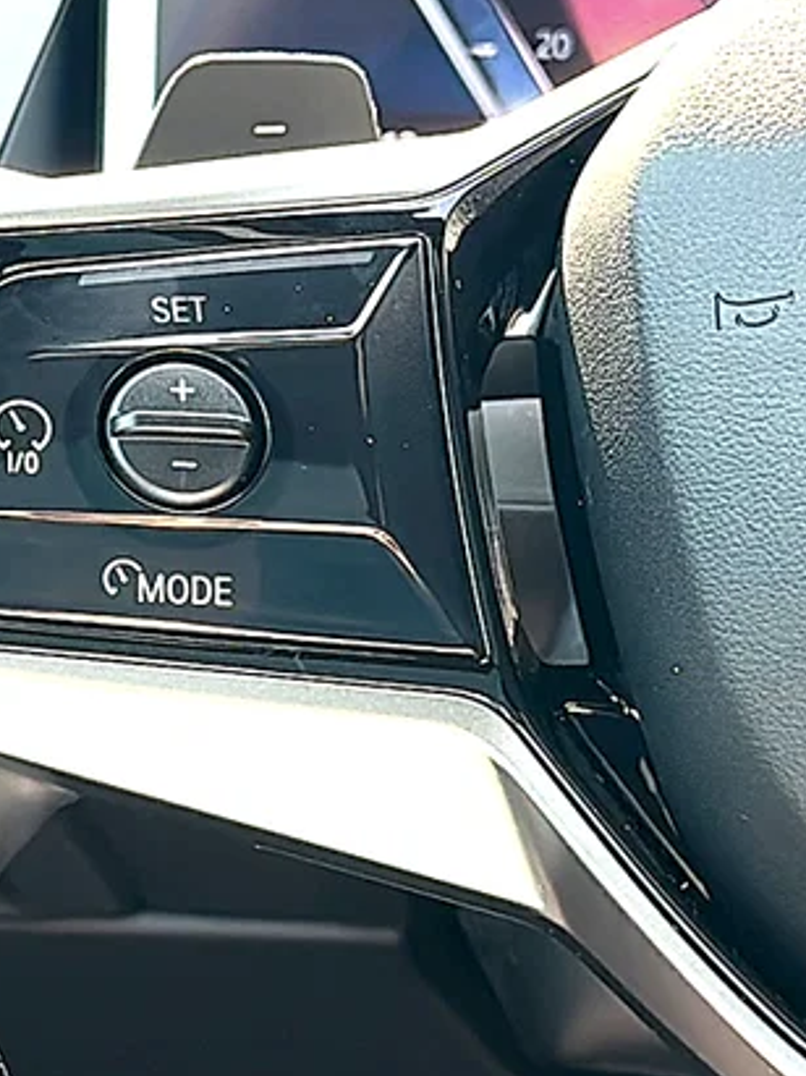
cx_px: 246
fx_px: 2485
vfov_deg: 24.4
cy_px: 428
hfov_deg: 18.4
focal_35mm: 80
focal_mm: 6.86
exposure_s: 1/307
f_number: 1.78
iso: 125
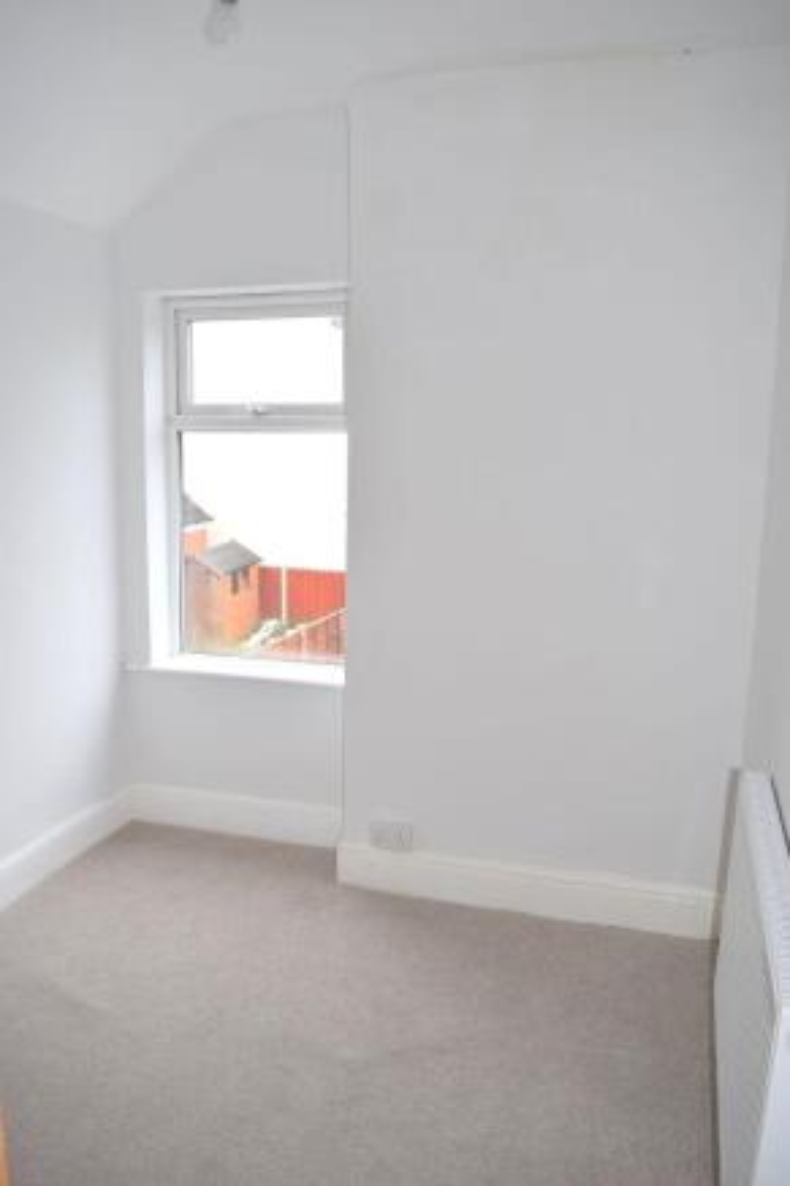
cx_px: 395
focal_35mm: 27
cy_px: 593
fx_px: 889
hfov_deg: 47.9
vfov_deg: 67.4
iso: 180
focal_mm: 18
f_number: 5.6
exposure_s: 1/125
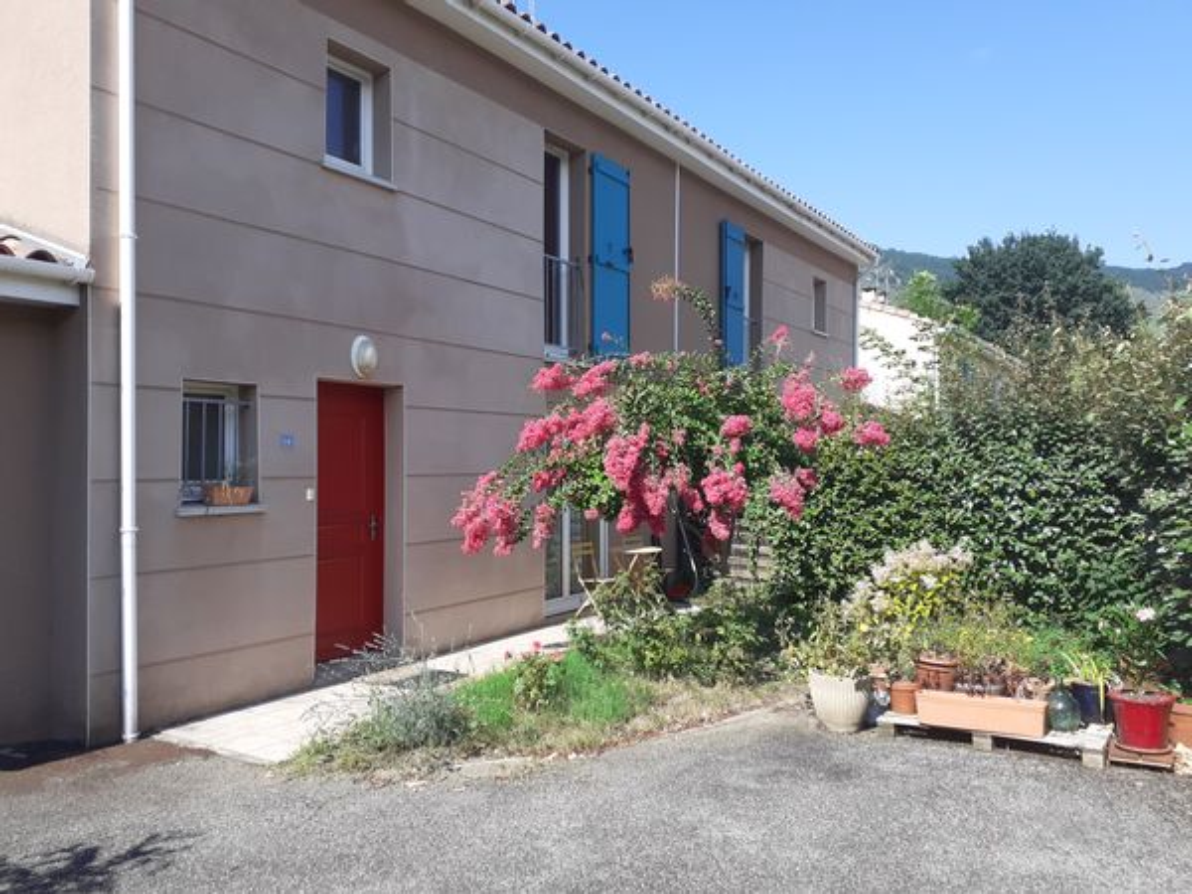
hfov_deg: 65.3
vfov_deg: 51.4
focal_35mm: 27
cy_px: 447
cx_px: 596
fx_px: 930
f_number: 1.9
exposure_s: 1/927
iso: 40
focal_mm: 3.6
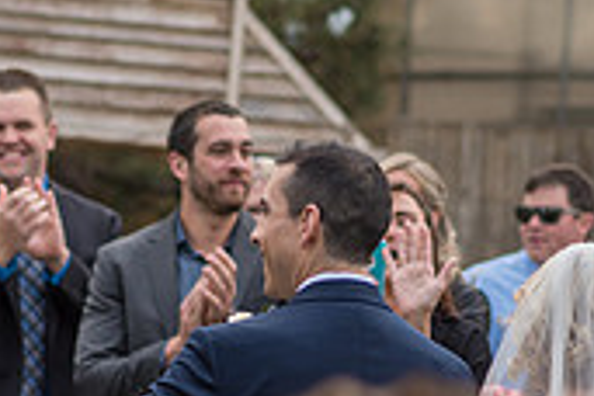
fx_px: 6270
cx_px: 273
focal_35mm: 380
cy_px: 379
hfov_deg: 5.4
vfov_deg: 3.6
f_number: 2.8
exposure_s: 1/500
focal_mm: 85
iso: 100
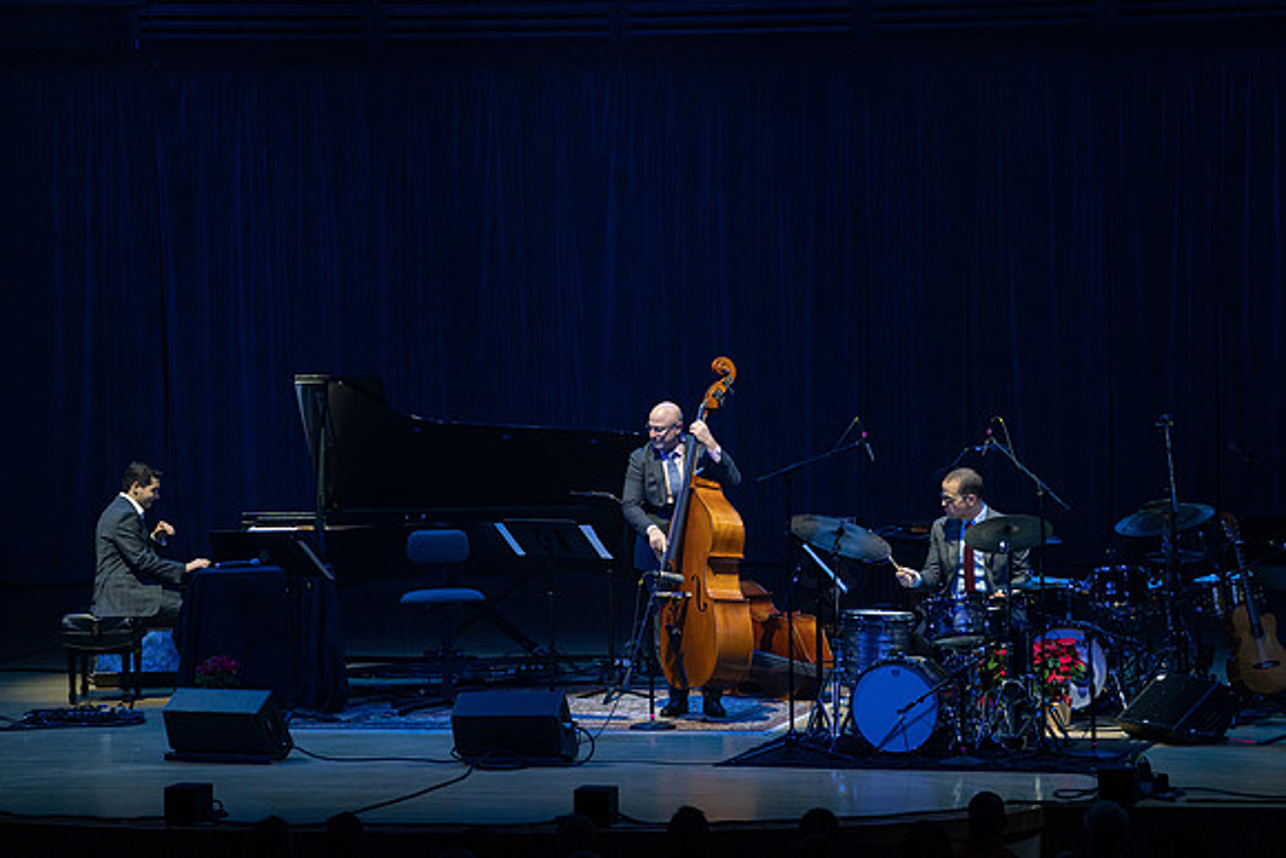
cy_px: 429
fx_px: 5645
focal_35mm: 158
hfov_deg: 13.0
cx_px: 643
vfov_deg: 8.7
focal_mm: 158
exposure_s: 1/250
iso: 2500
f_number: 7.1
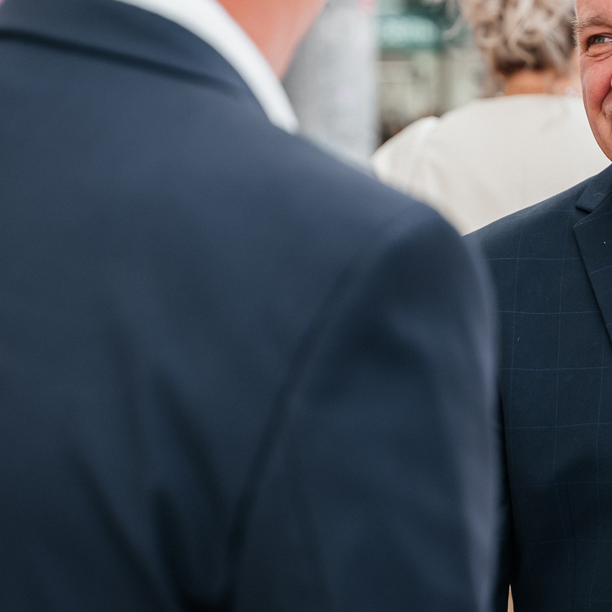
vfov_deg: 10.3
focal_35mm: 169
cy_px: 249
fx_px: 3380
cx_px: 558
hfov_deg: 10.3
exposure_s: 1/400
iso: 160
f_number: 3.5
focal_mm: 71
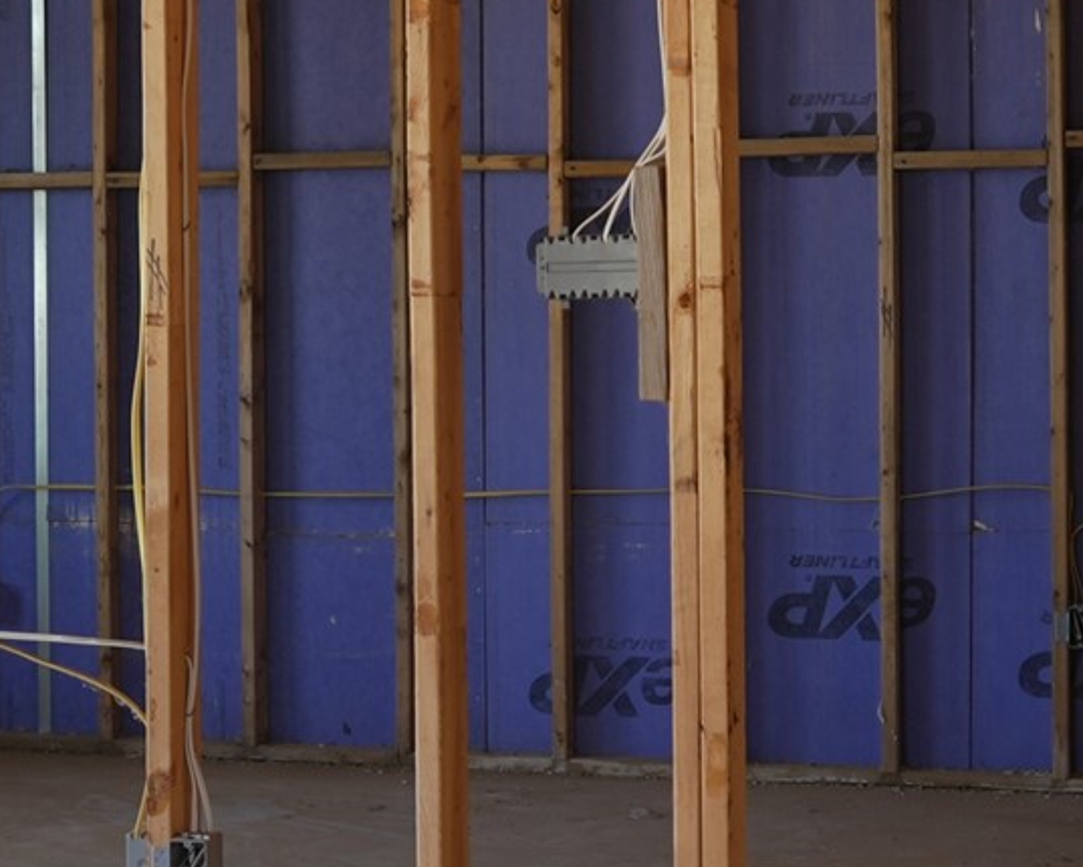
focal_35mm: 91
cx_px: 268
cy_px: 334
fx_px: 2918
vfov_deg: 16.9
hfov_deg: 20.9
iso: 160
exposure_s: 1/60
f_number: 2.8
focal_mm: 24
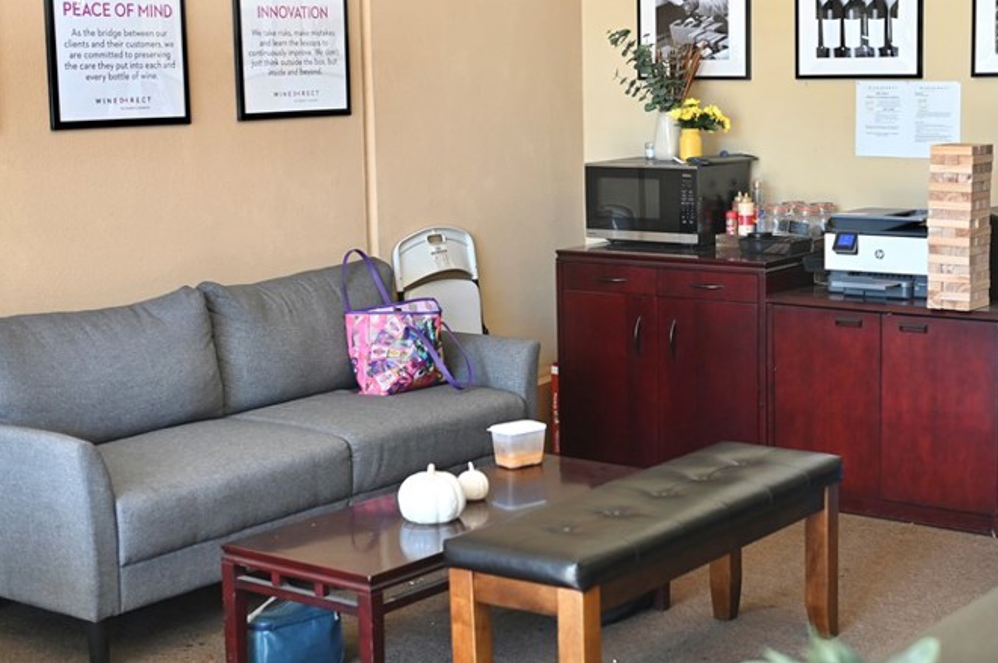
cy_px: 285
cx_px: 631
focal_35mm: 62
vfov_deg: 21.8
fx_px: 1717
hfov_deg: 32.2
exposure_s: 1/125
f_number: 2.8
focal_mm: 40
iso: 400
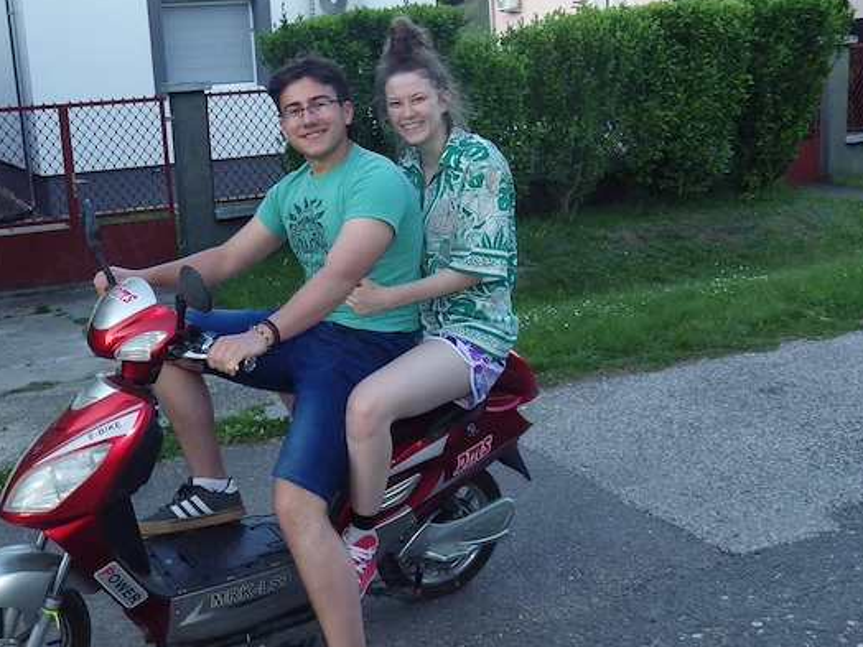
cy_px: 263
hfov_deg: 44.5
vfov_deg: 34.3
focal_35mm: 42
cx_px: 339
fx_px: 1047
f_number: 3.1
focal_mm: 4
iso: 100
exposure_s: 1/80
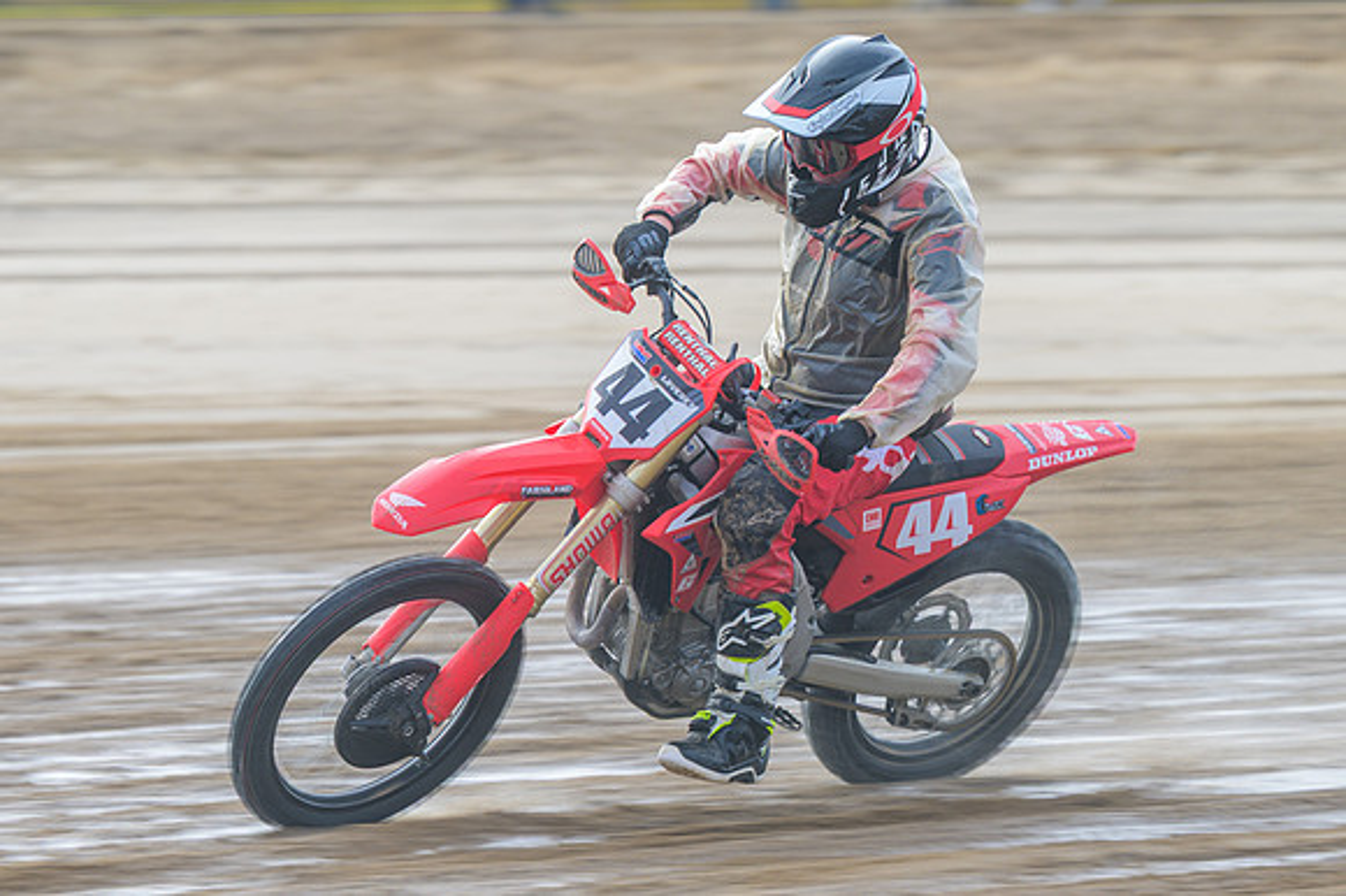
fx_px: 8462
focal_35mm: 226
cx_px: 637
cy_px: 487
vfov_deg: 6.1
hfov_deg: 9.1
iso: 64
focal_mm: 125
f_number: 4
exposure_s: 1/200
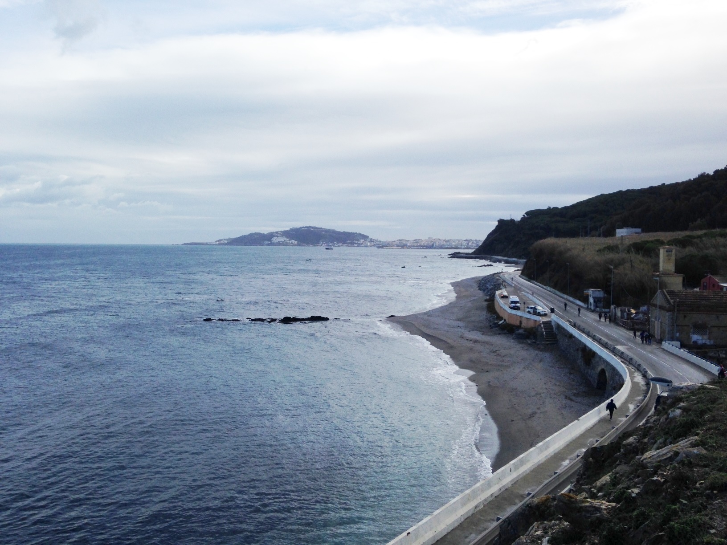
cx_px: 364
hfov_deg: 55.4
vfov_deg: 42.9
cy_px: 272
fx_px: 693
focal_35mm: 33
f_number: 2.4
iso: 50
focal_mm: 4.12
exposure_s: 1/1808
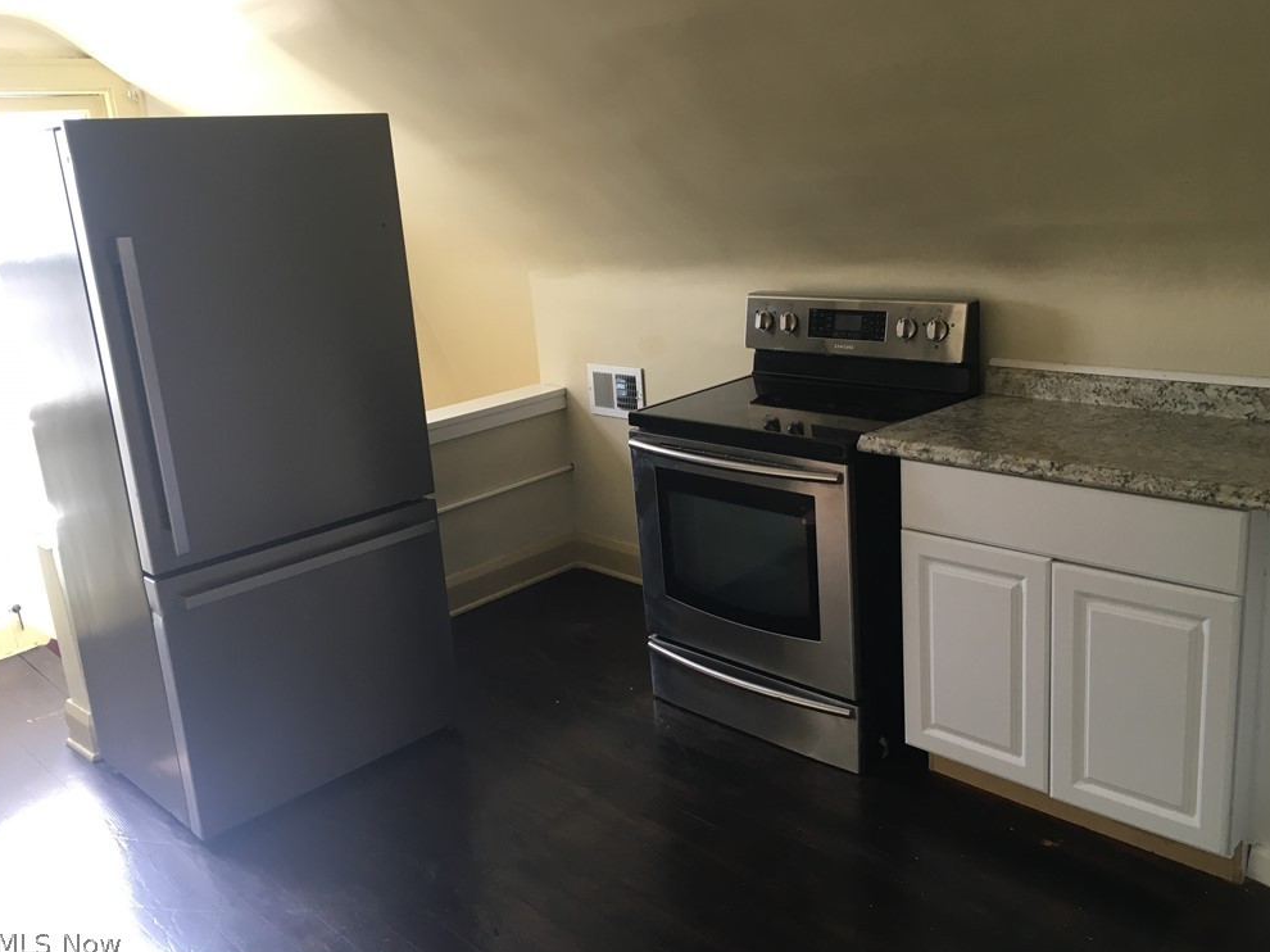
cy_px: 471
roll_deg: +4.5
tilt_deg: -16.9
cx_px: 643
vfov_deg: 46.8
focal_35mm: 30
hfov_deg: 60.0
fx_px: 1100
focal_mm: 4.15
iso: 50
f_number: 2.2
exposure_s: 1/30
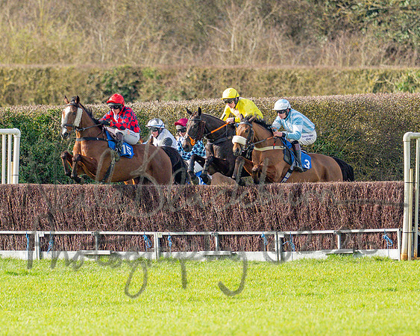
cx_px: 193
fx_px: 13513
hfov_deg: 1.8
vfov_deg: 1.4
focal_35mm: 1087
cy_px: 194
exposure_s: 1/2500
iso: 800
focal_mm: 400
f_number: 4.5
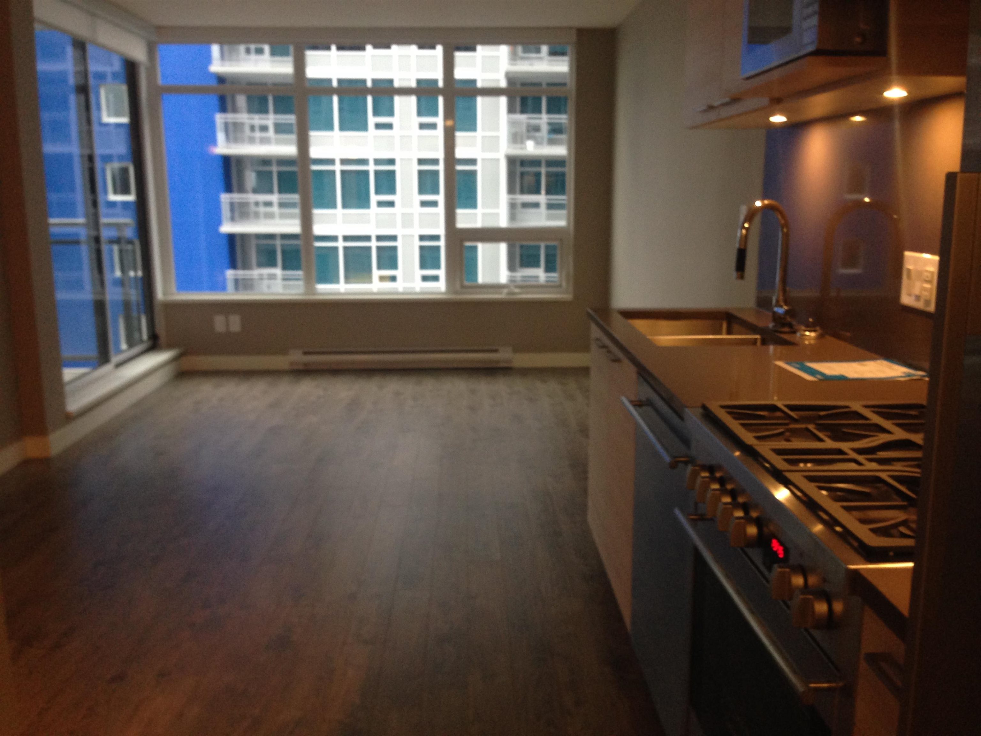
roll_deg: -0.2
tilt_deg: -11.0
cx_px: 490
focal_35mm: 33
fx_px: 935
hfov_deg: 55.4
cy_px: 368
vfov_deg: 42.9
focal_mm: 4.12
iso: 160
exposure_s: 1/20
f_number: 2.4
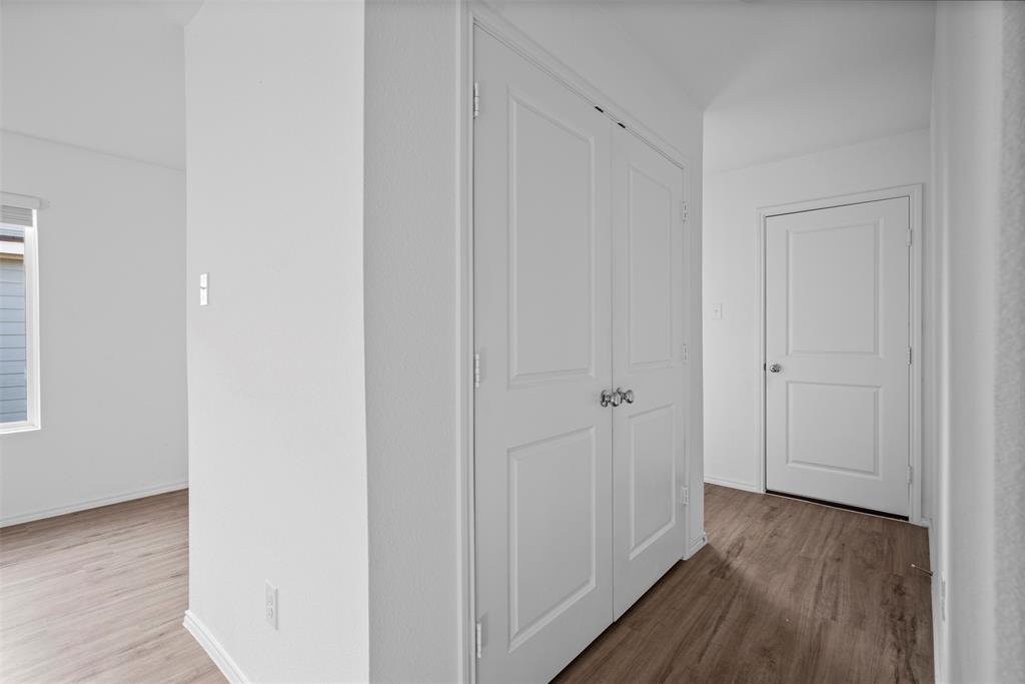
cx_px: 512
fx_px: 456
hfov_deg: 96.7
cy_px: 342
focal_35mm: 16
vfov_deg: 73.8
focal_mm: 16
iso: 800
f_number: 8
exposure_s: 1/2.5
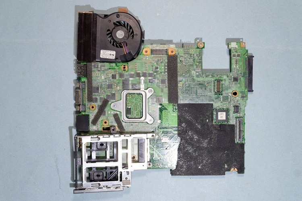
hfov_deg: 49.6
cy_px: 100
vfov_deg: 34.1
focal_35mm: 39
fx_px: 327
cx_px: 151
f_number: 8
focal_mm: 26
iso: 100
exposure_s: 1/6
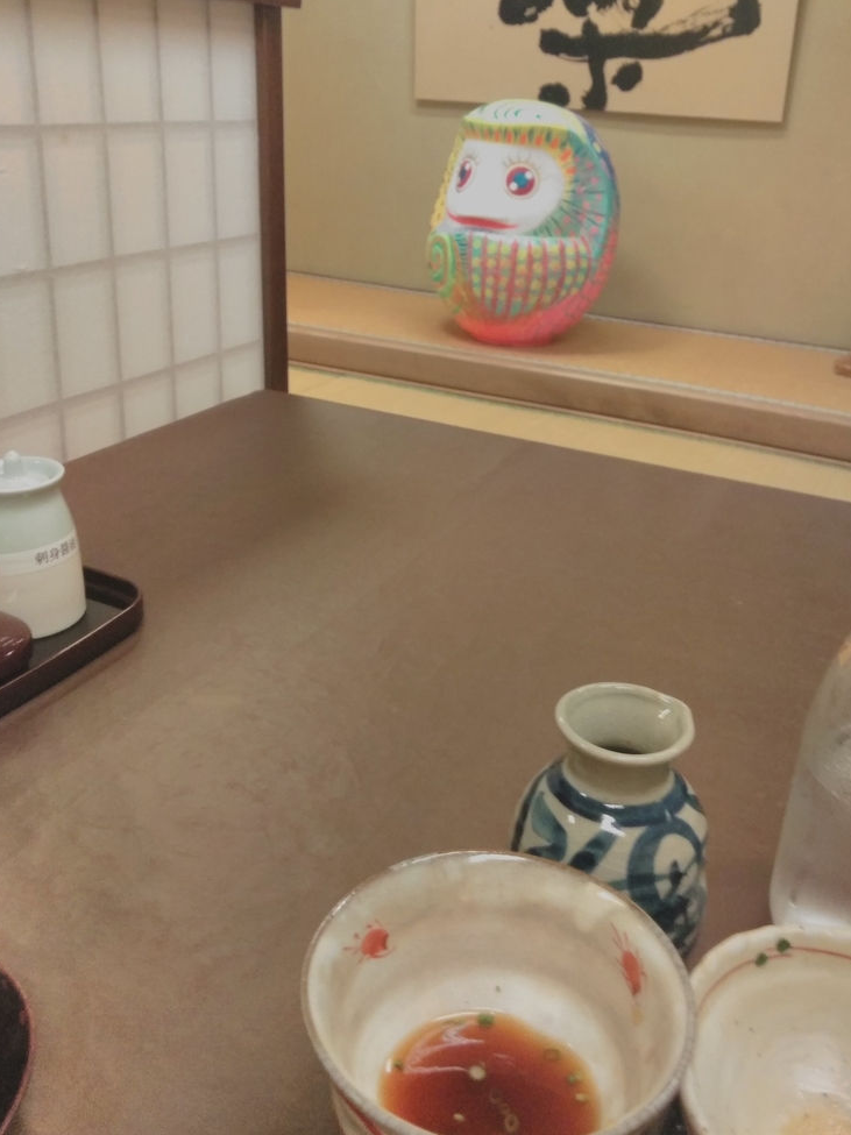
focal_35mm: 32
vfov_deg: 56.5
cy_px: 474
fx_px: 1049
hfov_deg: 44.1
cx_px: 470
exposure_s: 1/25
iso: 291
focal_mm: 3.46
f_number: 2.2
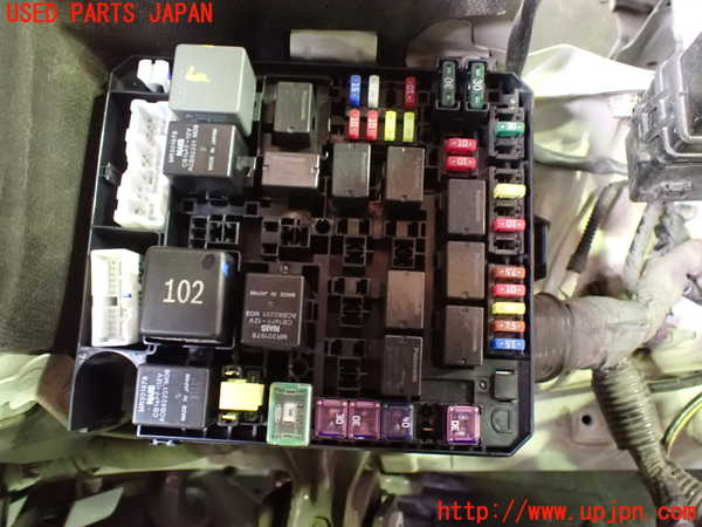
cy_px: 264
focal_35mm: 30
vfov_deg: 46.8
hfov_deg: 60.0
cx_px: 351
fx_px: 608
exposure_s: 1/20
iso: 1600
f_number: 2.3
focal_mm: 5.4
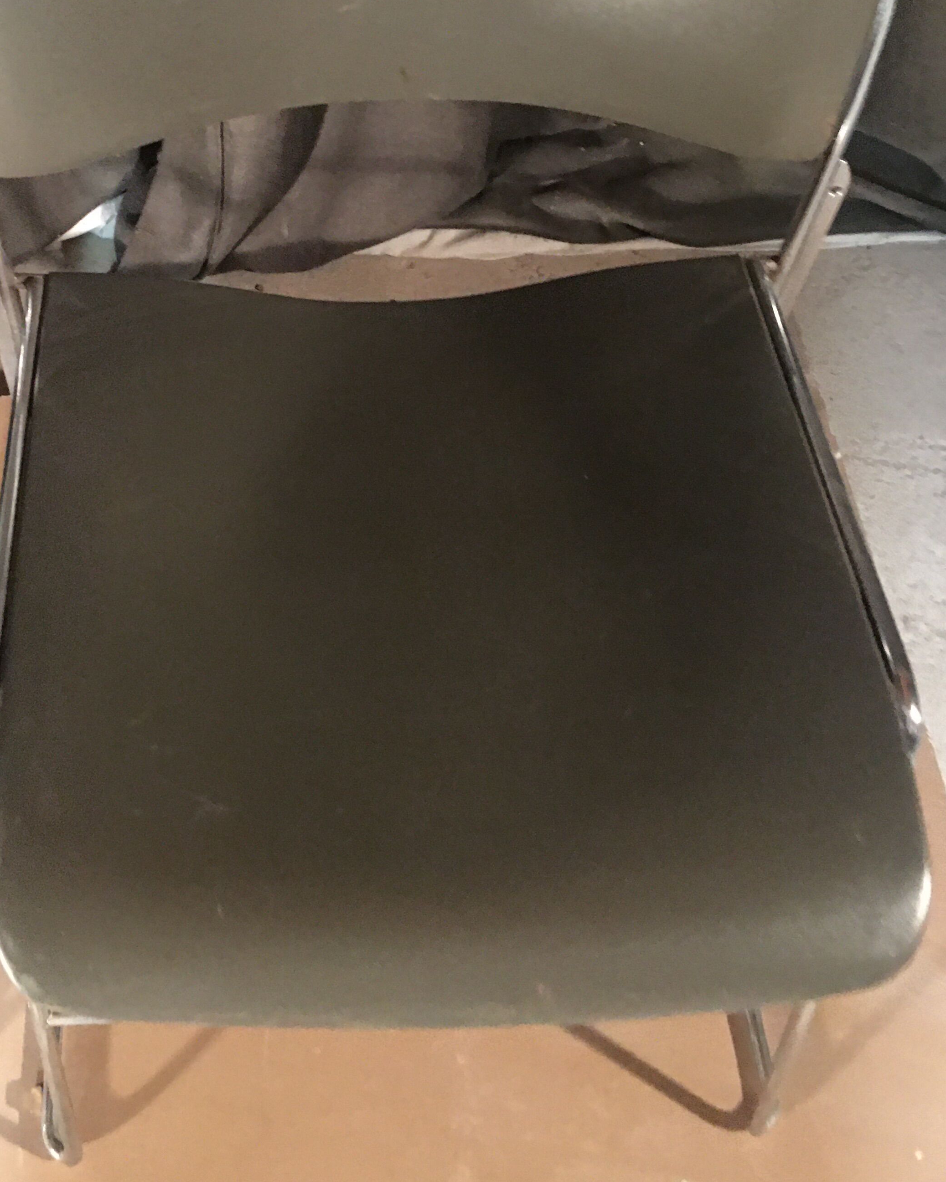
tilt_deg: -51.5
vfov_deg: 41.4
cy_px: 388
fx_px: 1540
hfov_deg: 33.7
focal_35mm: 44
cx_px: 273
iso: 160
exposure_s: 1/8
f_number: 2.2
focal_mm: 4.15
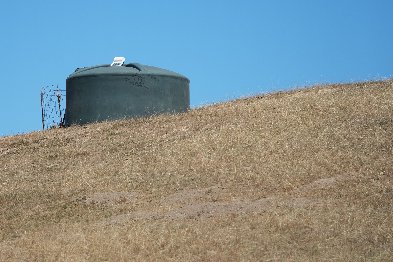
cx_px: 120
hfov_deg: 9.7
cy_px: 78
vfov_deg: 6.5
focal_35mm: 212
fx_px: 2314
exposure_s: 1/4000
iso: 800
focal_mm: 148
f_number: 5.6
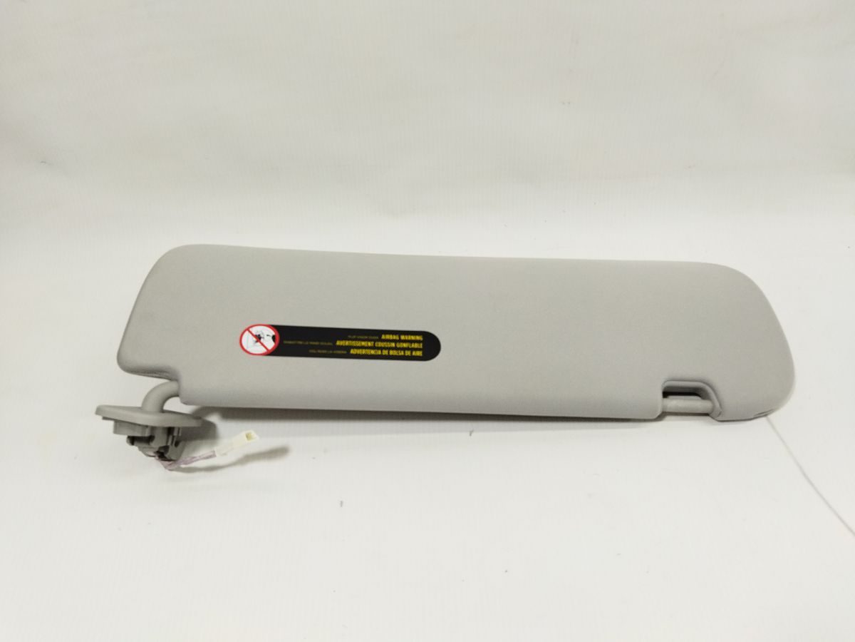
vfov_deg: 51.4
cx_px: 428
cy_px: 321
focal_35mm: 27
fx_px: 667
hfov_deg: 65.3
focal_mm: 4.71
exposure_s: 1/114
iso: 99
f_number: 1.79
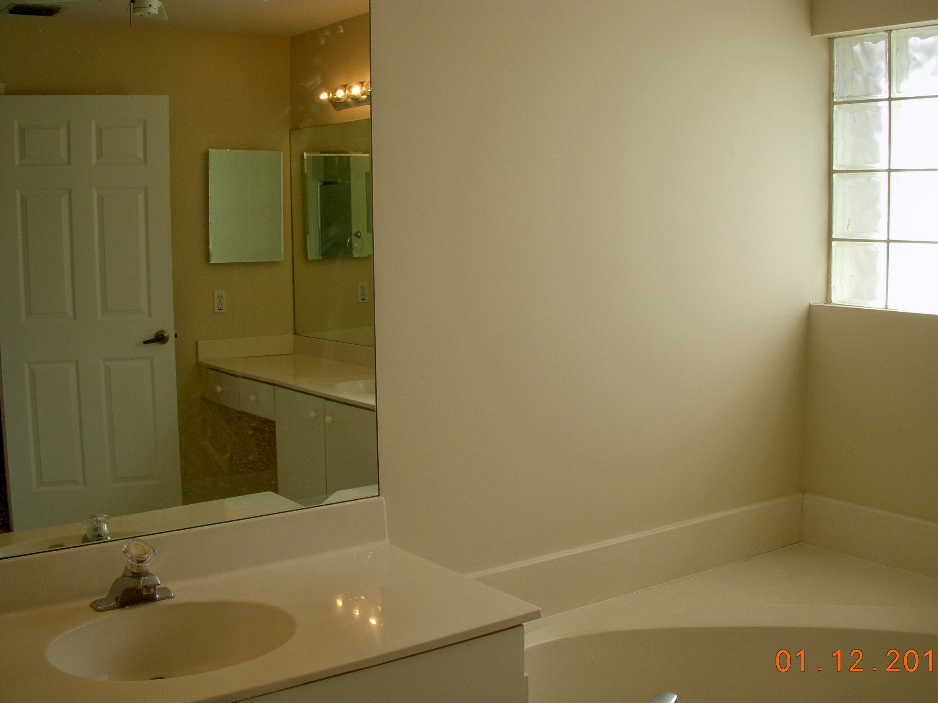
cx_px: 492
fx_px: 1111
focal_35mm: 41
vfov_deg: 35.1
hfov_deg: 45.8
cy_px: 361
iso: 100
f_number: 3.3
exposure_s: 1/200
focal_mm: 6.3
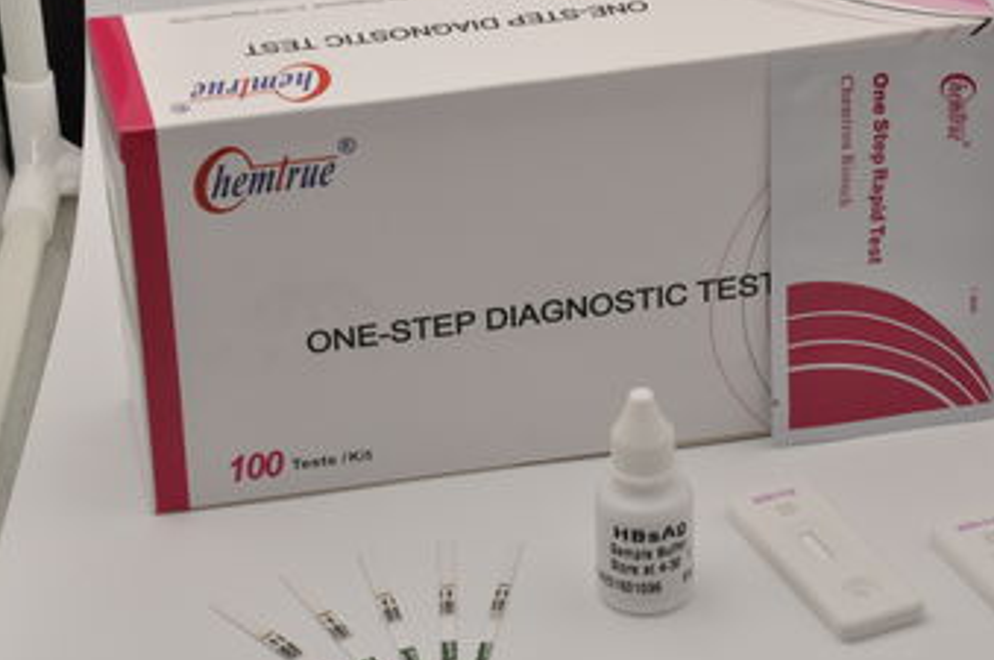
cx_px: 660
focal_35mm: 177
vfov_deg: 7.7
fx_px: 4880
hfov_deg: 11.6
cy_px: 346
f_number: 16
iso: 800
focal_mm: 80
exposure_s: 1/25
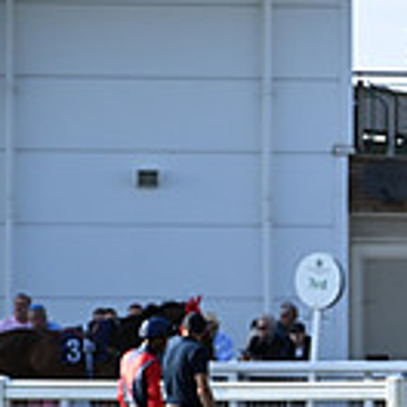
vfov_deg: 5.3
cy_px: 498
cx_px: 876
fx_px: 4337
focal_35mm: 326
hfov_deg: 5.2
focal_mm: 87
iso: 500
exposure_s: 1/800
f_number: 6.3
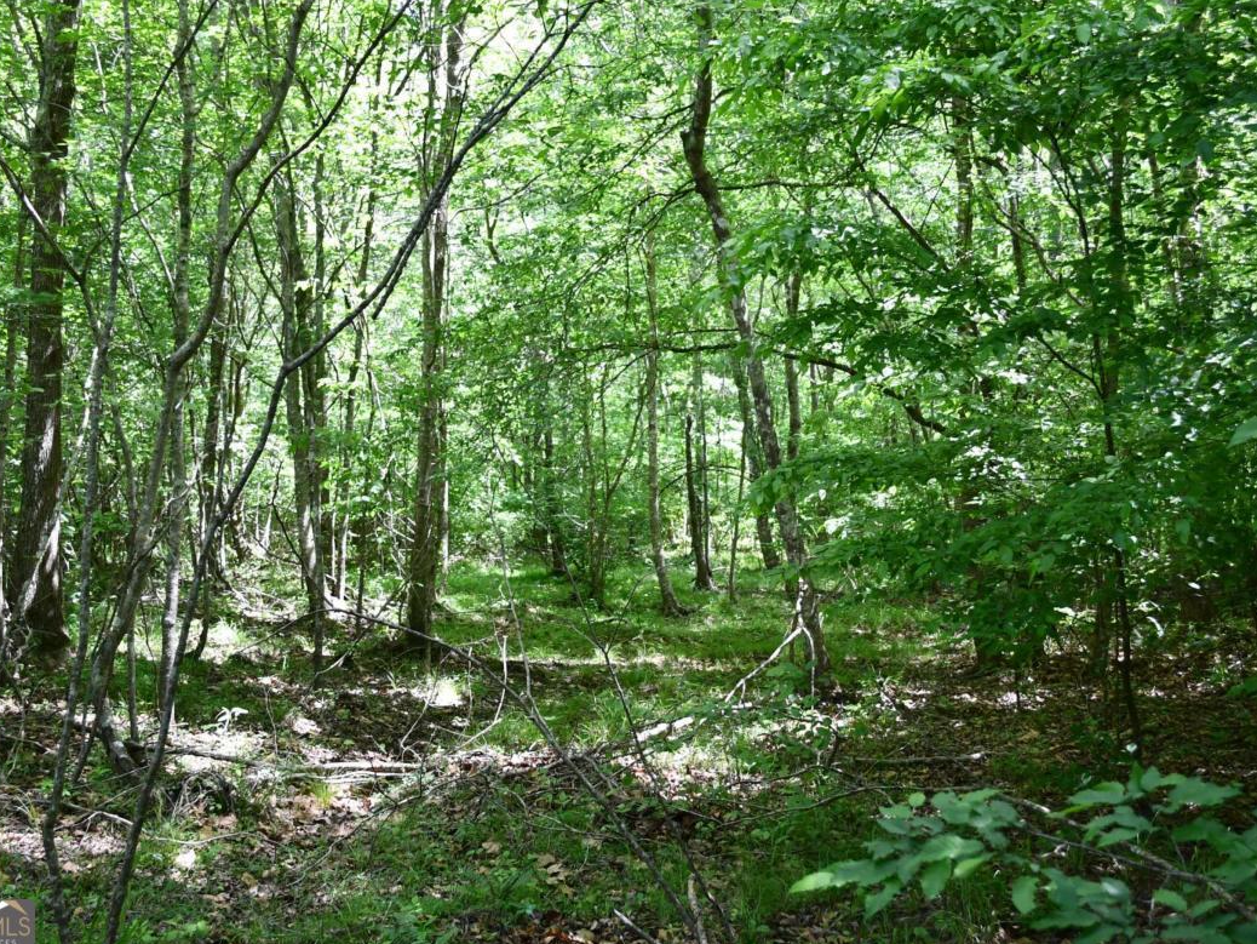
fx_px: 1453
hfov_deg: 46.8
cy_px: 463
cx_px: 615
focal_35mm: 40
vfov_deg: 36.0
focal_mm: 18
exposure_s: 1/250
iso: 720
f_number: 3.5
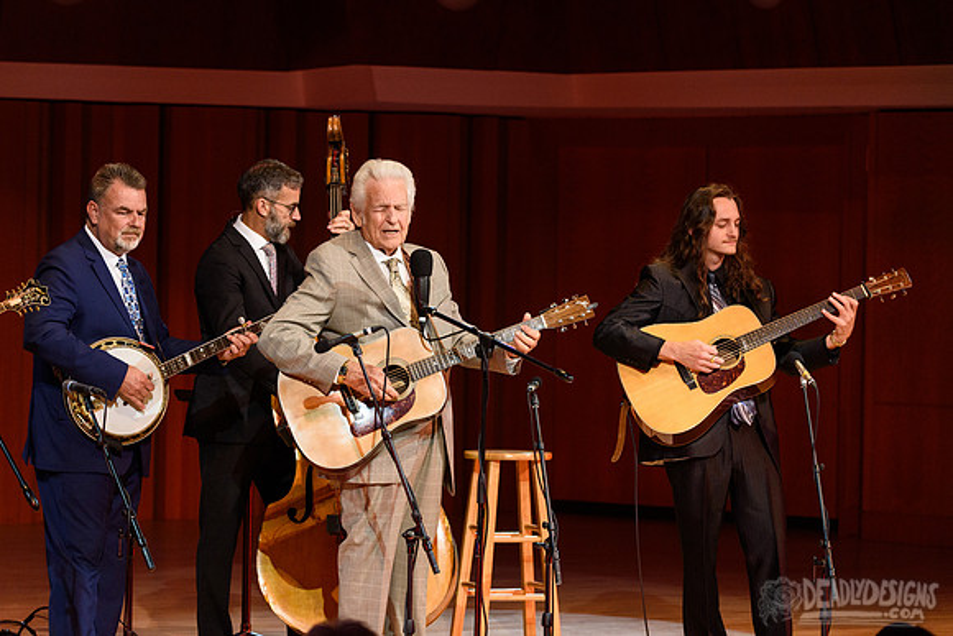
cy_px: 267
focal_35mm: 174
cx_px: 455
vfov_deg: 7.9
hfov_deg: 11.8
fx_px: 4607
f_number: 5
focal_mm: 150
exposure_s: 1/320
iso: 2500
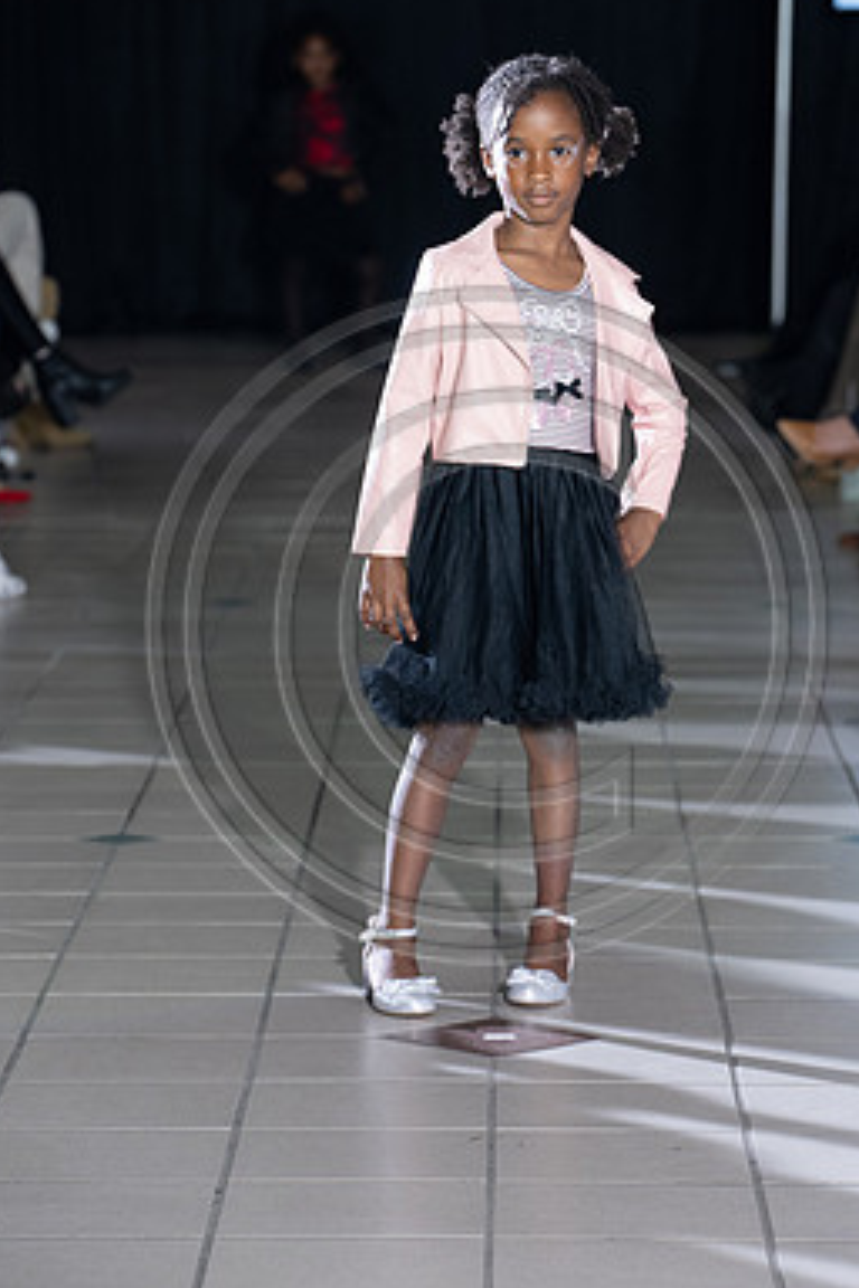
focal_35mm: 158
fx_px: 5655
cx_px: 487
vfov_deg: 13.0
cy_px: 624
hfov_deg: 8.7
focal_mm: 135
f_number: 5
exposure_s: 1/160
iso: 1250
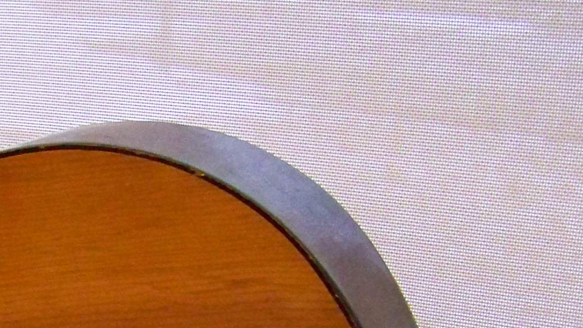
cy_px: 571
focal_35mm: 120
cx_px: -264
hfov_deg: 16.4
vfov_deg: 9.6
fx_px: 1855
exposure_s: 1/80
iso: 400
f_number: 3.2
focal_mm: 5.85
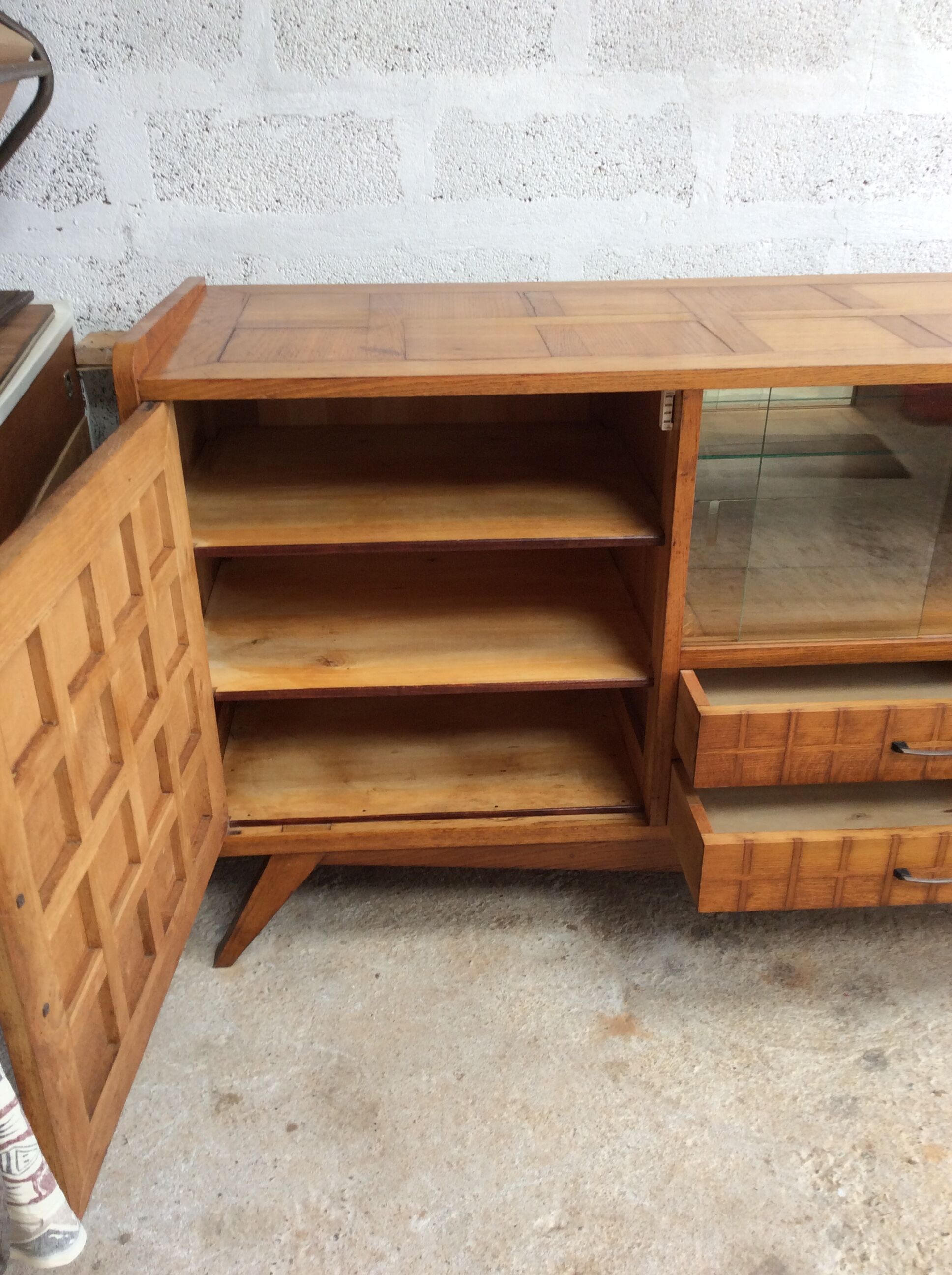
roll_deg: +2.3
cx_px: 476
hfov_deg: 44.1
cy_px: 638
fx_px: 1177
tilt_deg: -25.3
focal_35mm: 32
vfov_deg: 56.9
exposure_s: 1/50
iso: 32
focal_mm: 3.3
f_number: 2.4
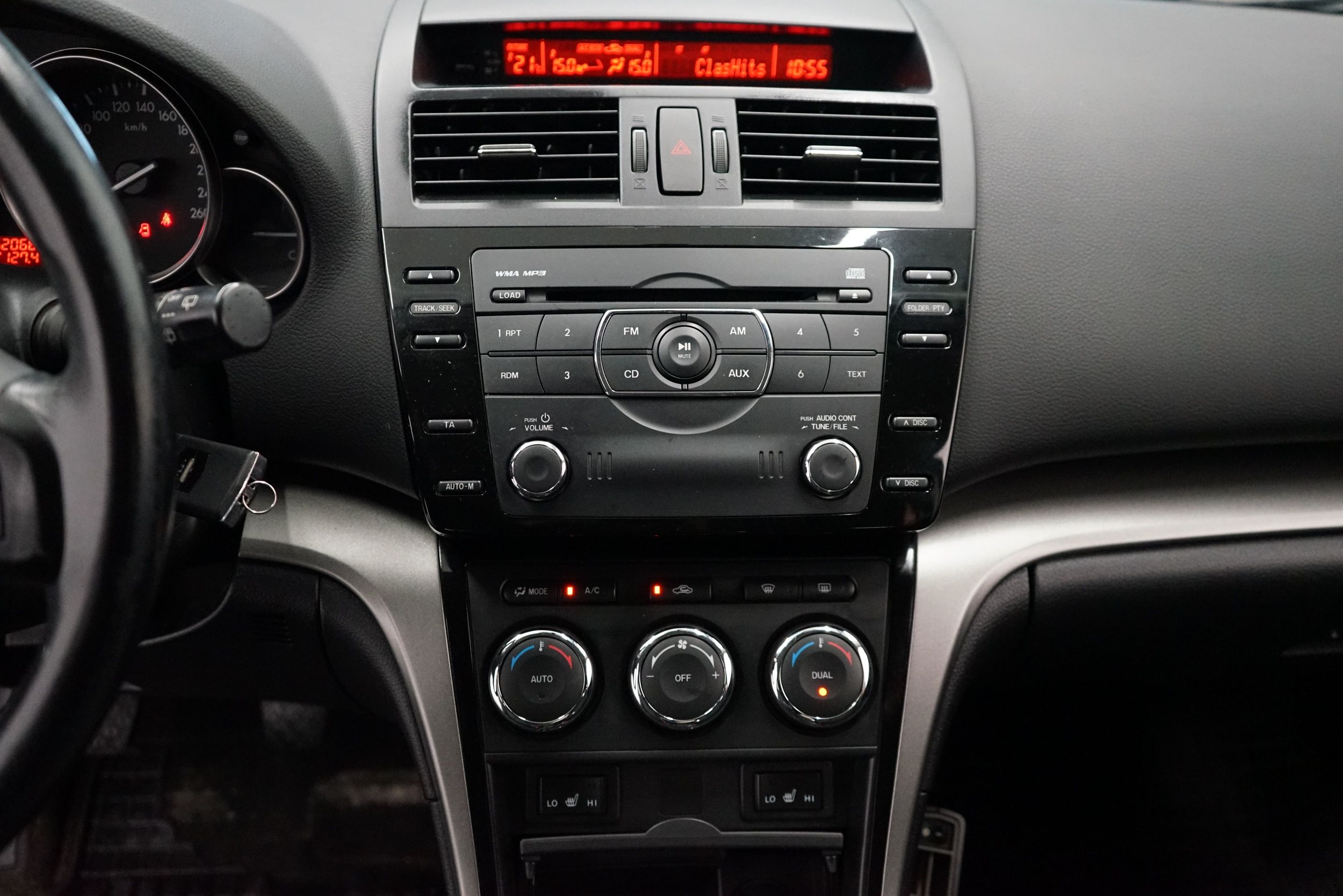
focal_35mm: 32
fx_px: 1194
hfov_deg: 58.7
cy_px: 448
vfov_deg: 41.1
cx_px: 672
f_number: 4
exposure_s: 1/160
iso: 5000
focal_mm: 32
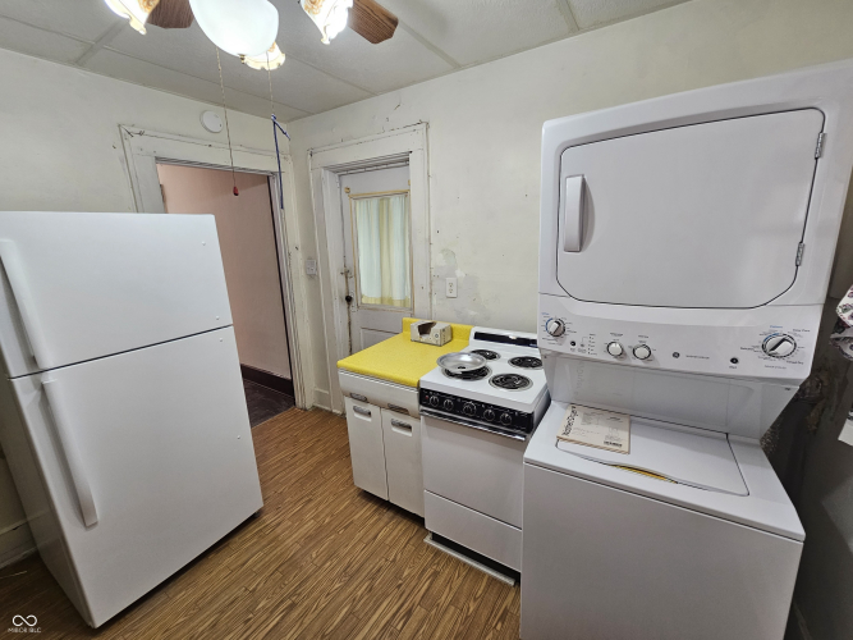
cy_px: 320
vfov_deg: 89.9
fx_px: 320
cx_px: 426
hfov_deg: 106.2
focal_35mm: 13
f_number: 2.2
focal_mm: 2.2
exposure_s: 1/60
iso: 125
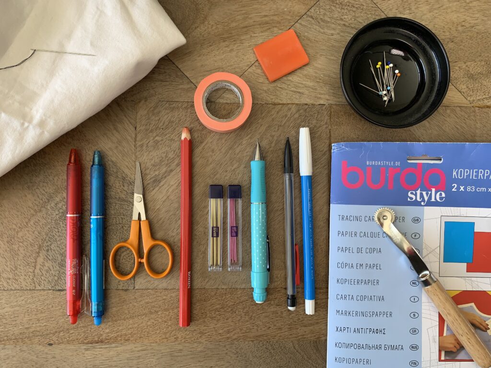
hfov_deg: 67.3
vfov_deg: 53.1
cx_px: 246
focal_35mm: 26
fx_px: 369
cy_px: 184
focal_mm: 4.25
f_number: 1.8
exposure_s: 1/122
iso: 40
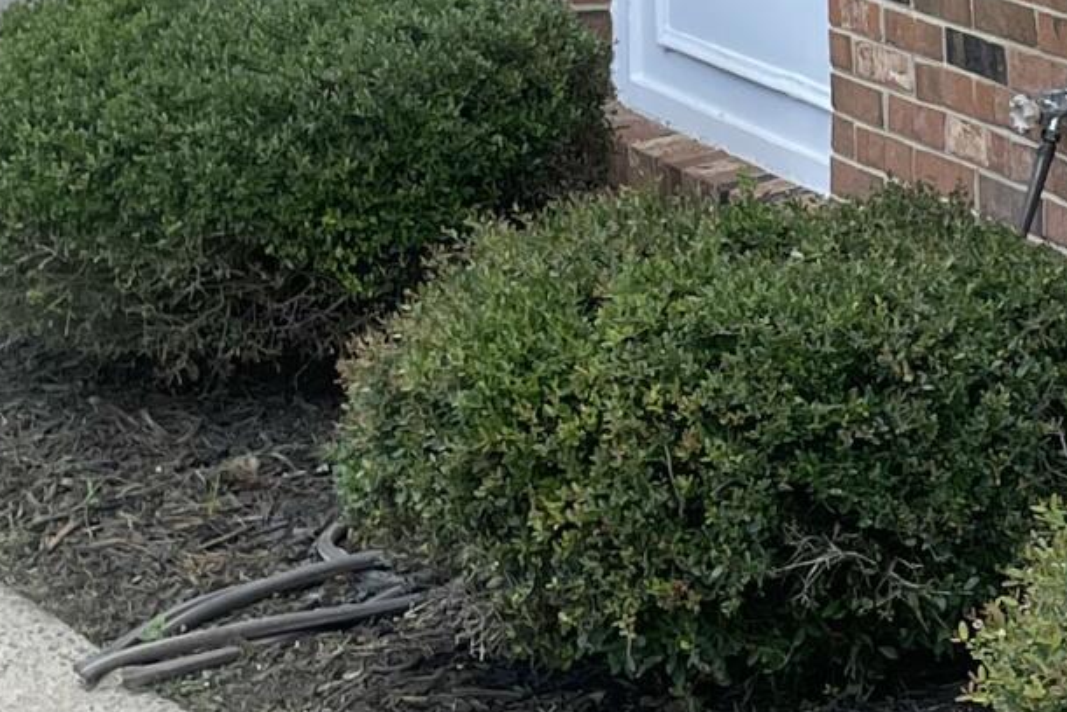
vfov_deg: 10.0
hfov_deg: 15.2
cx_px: 974
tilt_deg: -3.5
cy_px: -399
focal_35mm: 133
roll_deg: +1.3
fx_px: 3943
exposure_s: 1/337
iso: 32
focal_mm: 4.2
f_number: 1.6
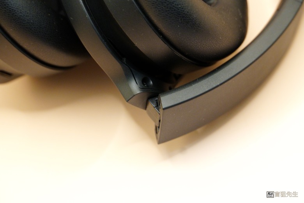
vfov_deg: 11.1
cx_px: 152
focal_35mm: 123
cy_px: 102
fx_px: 1039
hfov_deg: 16.7
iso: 2000
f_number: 5.6
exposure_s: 1/50
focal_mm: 82
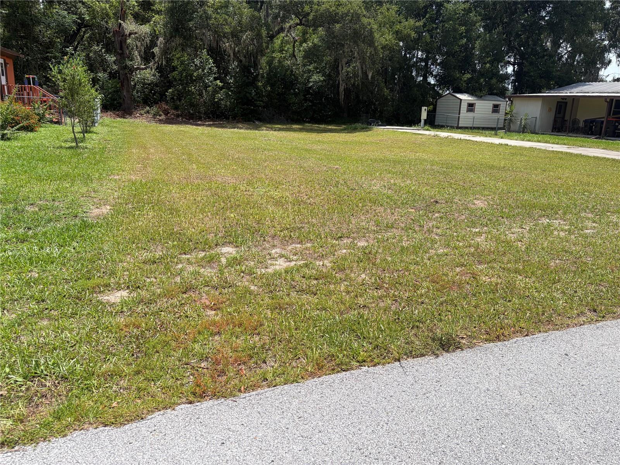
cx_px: 310
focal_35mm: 26
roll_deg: -2.5
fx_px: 466
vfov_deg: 53.1
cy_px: 232
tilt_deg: -13.3
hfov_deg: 67.3
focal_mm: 5.96
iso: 50
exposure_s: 1/2451
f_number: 1.6
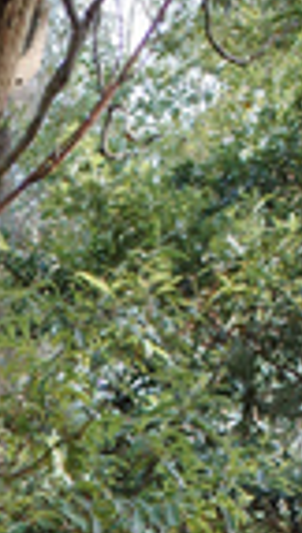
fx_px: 1742
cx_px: -125
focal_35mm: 123
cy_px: 965
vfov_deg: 15.1
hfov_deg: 9.7
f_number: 3.5
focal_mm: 18.3
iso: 1600
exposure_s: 1/640
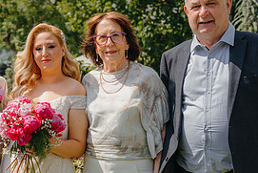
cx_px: 53
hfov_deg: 26.5
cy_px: 111
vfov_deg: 18.2
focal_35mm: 75
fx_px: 538
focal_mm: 35
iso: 100
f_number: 2.8
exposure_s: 1/1250
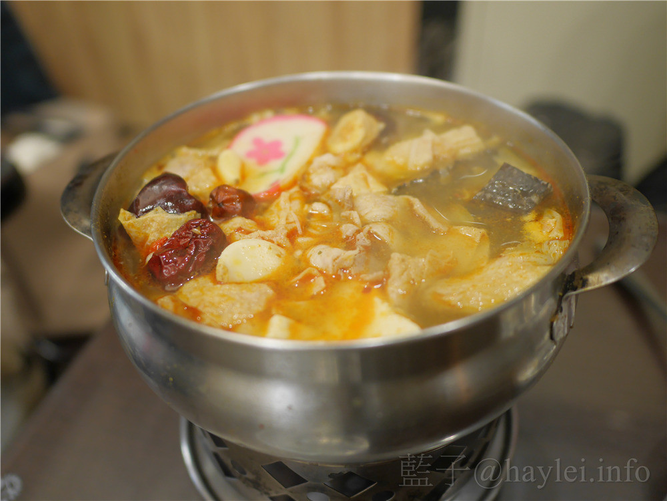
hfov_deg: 60.0
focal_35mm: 30
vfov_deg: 46.8
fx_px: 578
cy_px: 250
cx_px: 334
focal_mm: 15
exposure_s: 1/60
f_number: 1.7
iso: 500
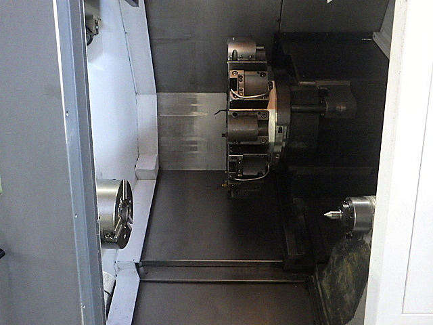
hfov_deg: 63.4
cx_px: 216
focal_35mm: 28
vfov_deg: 49.7
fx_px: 350
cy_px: 162
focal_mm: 5
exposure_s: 1/25
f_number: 3.5
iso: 1600
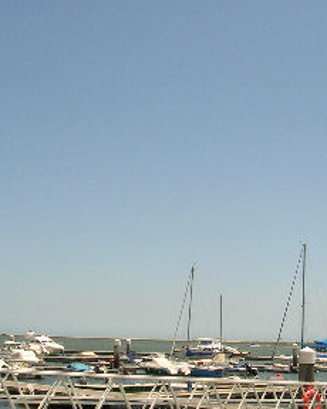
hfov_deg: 22.7
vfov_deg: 28.7
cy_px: 234
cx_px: 282
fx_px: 799
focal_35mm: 66
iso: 50
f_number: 5.6
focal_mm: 5.8
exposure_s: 1/335
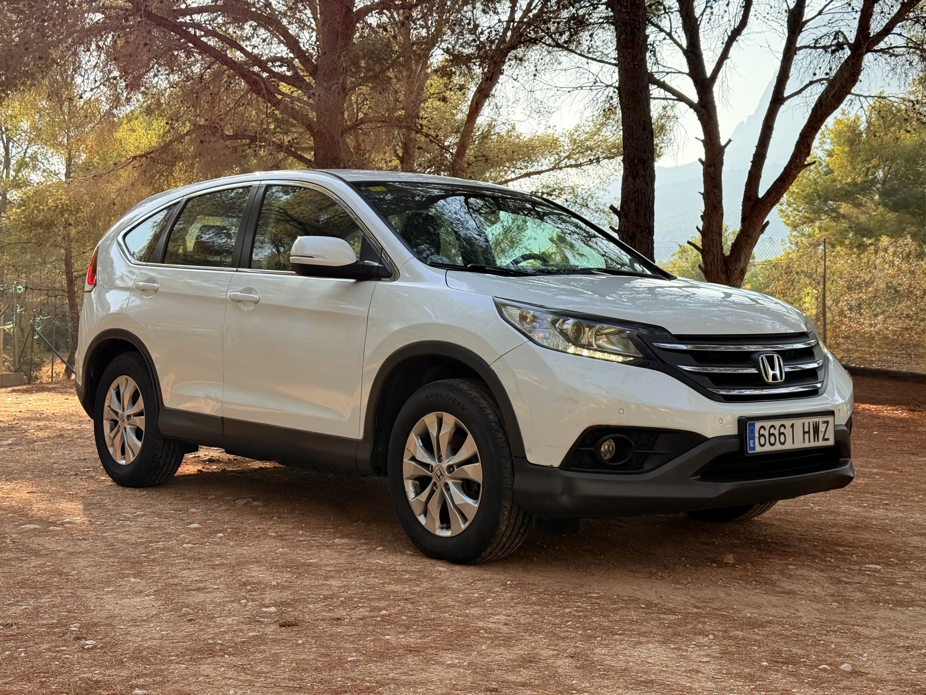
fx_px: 1284
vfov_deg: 30.3
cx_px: 463
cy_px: 348
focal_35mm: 48
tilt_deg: -3.5
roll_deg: -0.4
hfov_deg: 39.7
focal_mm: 6.76
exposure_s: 1/1167
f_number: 1.78
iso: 100
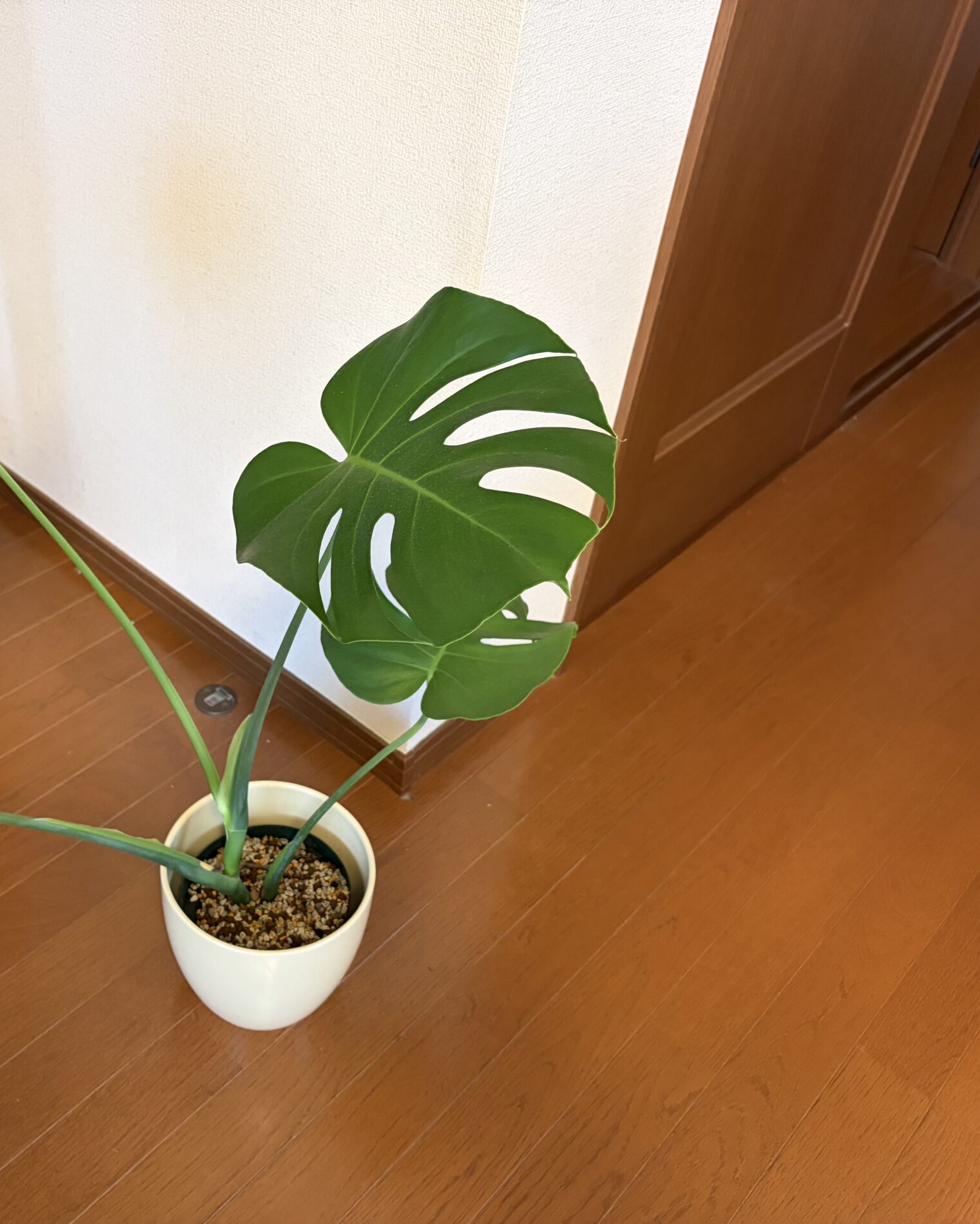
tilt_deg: -41.4
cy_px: 612
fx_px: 1233
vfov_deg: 52.8
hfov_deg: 42.6
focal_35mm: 34
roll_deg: -3.2
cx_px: 299
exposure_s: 1/60
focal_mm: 5.96
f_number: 1.6
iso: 320
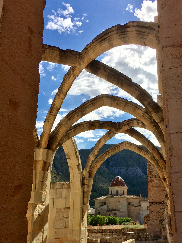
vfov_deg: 50.9
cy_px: 151
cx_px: 110
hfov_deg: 39.5
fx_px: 252
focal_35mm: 36
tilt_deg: +16.3
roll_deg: +0.3
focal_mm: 4.15
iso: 32
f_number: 2.2
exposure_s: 1/3300
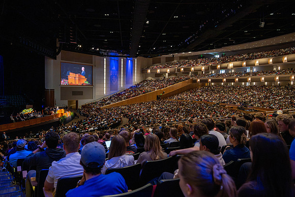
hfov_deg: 65.5
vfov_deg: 46.4
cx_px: 148
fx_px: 229
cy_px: 98
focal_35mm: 28
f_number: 4.5
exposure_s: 1/125
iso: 5000
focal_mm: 28
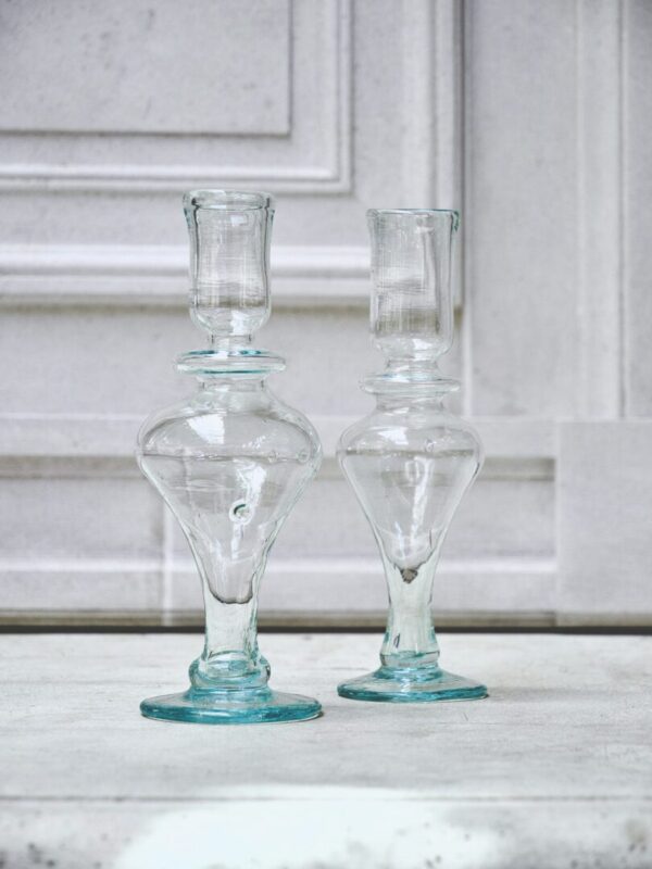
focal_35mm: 120
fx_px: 3014
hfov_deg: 12.3
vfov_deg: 16.4
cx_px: 326
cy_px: 434
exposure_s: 1/250
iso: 200
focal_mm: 60
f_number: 4
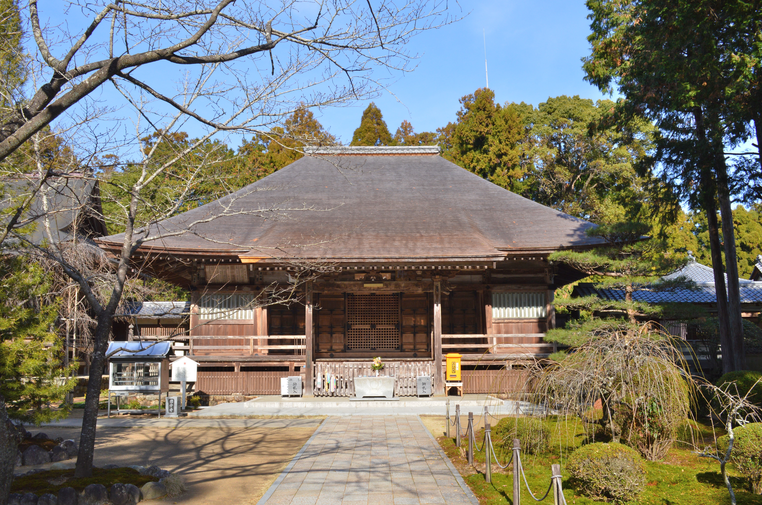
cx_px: 381
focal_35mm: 33
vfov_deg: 39.8
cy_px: 252
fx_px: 697
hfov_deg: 57.3
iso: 200
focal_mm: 22
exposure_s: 1/200
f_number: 10
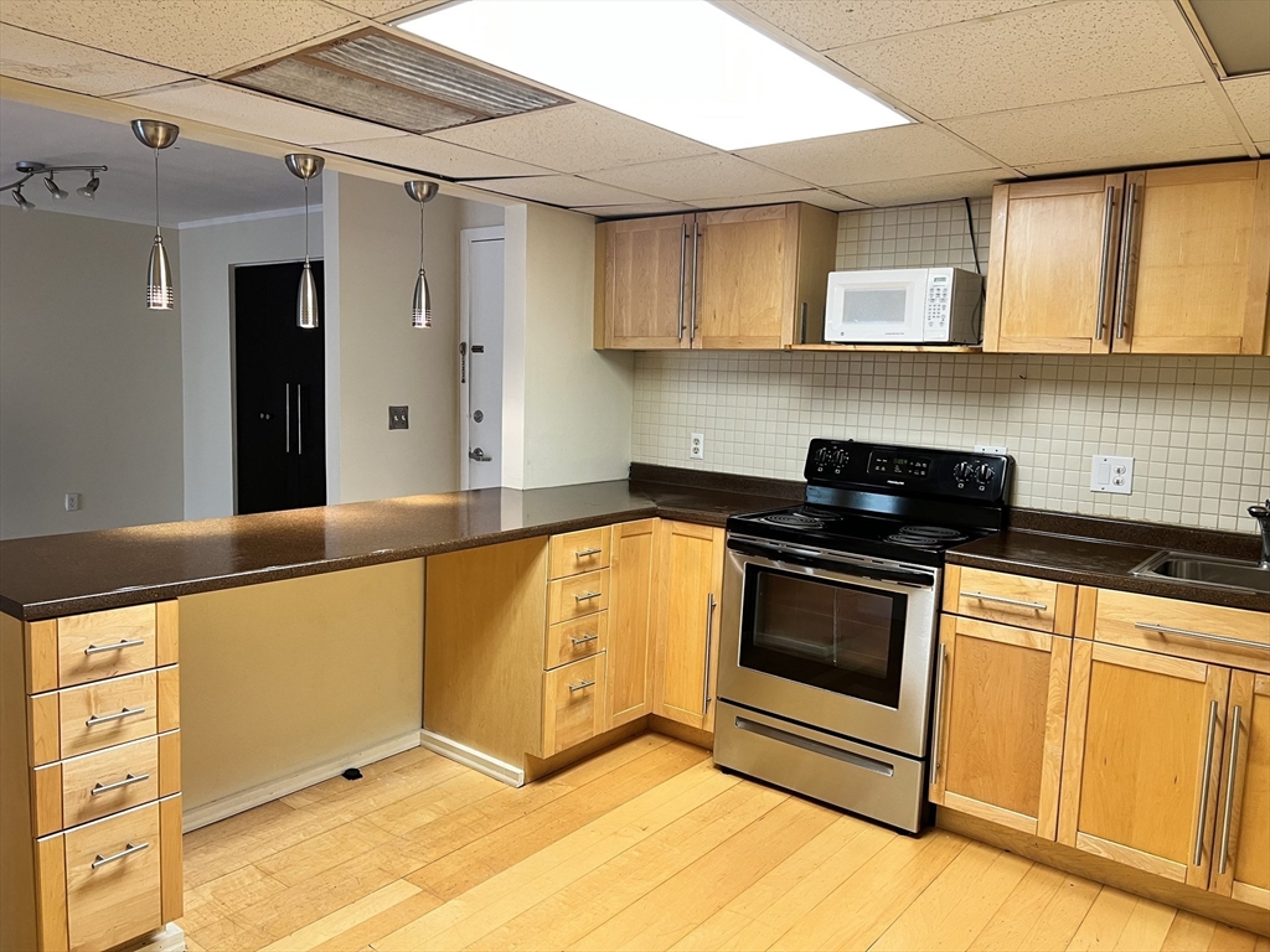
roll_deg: -1.6
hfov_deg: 67.3
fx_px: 954
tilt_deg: -5.9
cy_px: 476
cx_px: 635
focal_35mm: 26
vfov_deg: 53.1
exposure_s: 1/60
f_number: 1.5
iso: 100
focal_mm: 5.7
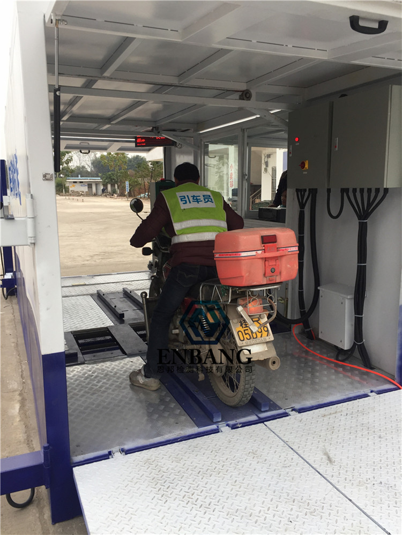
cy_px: 268
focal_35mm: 29
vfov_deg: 61.6
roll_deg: +1.2
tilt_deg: -8.2
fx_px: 449
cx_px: 201
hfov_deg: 48.3
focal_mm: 4.15
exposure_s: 1/156
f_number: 2.2
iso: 32
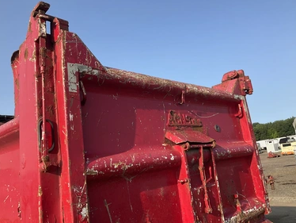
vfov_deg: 45.5
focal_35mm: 31
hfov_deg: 58.3
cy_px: 105
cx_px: 146
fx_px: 265
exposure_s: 1/912
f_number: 1.8
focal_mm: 3
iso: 25
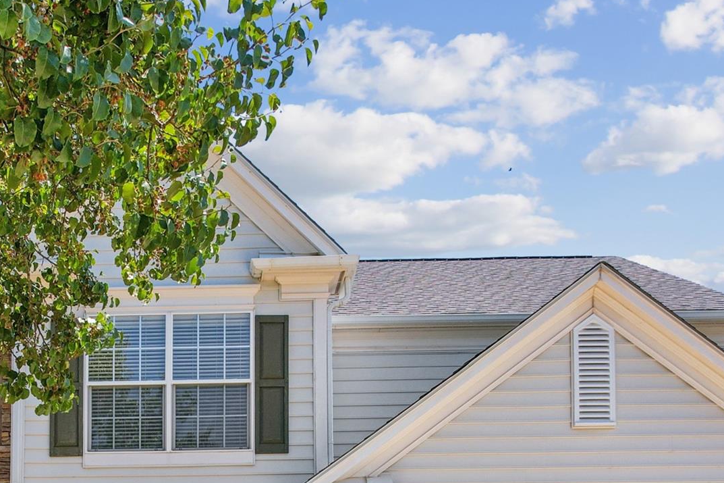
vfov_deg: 30.5
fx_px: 844
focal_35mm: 42
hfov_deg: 44.8
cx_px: 177
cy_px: 433
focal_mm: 8.4
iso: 110
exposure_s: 1/200
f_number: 2.8
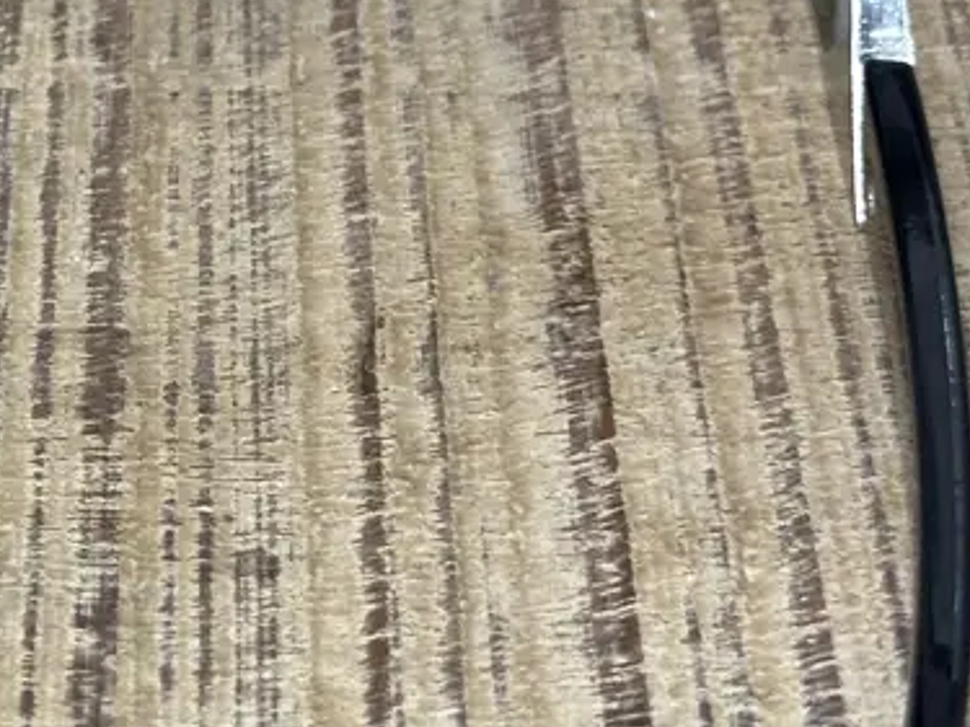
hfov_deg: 14.9
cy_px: 147
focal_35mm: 131
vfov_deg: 11.3
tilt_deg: -36.4
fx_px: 3670
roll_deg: +4.6
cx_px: 65
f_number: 1.78
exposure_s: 1/50
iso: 160
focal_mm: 6.86
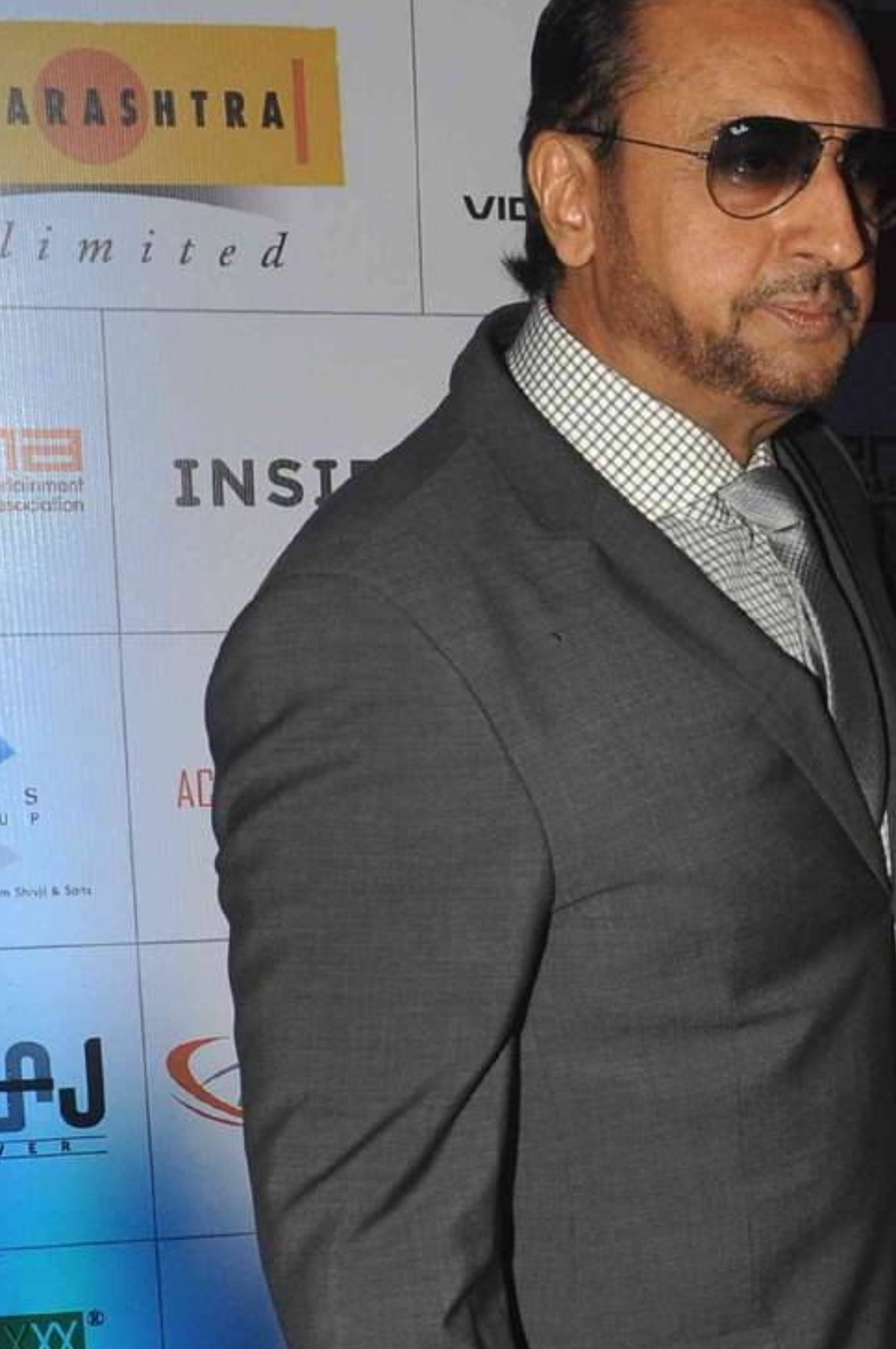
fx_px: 3119
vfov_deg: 23.7
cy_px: 1217
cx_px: 1059
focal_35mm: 83
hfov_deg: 15.8
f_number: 9
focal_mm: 21
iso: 500
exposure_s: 1/250
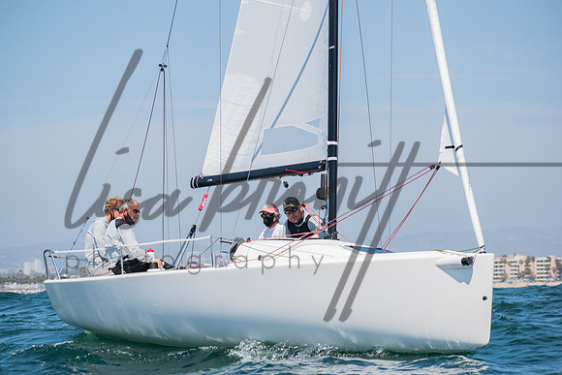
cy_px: 188
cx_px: 281
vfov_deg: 9.3
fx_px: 2295
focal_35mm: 147
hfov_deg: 14.0
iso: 200
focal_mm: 98
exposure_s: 1/1000
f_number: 6.3
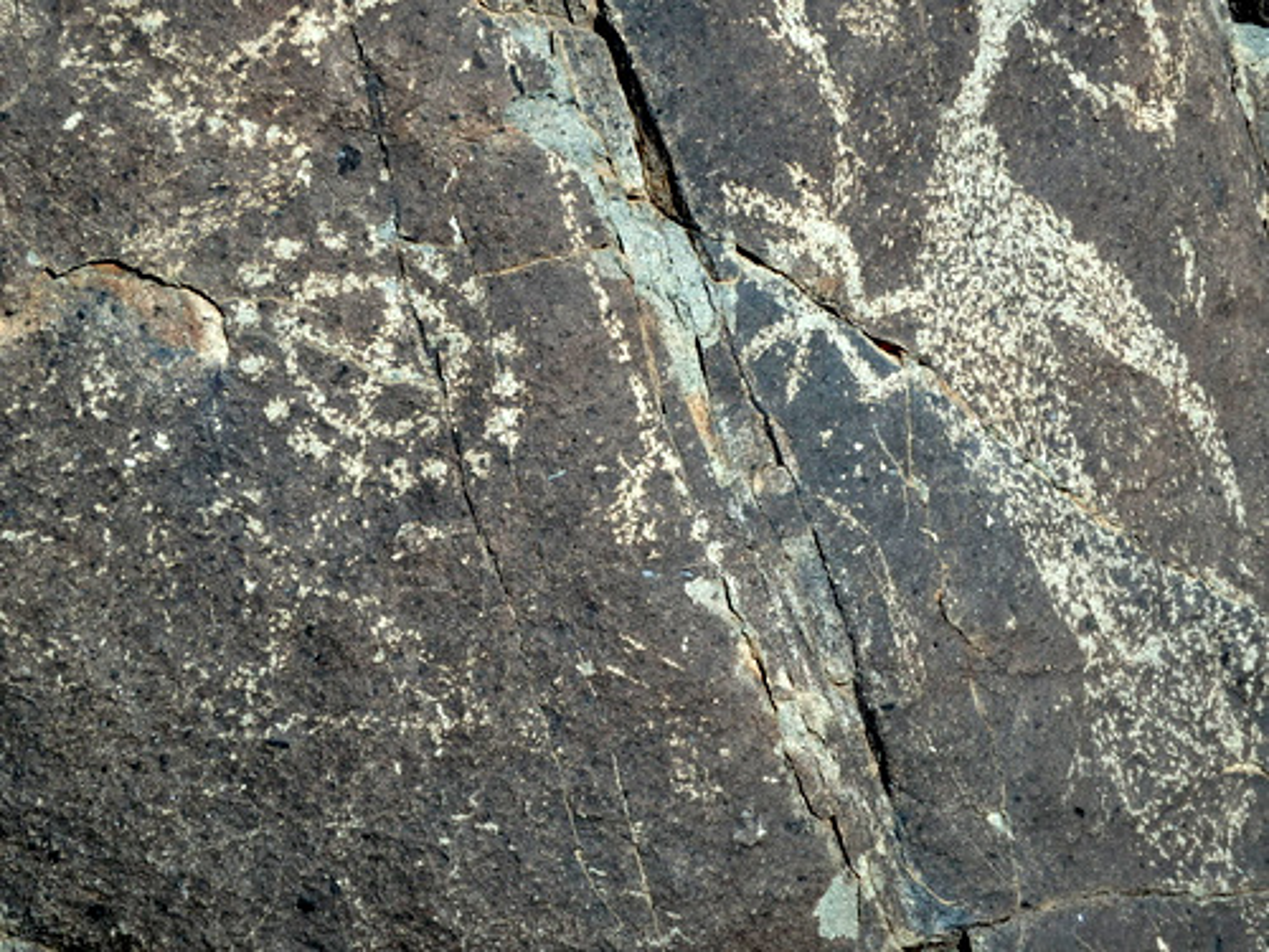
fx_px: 5132
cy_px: 476
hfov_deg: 14.1
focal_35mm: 140
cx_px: 634
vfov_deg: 10.6
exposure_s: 1/500
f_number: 5.9
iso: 125
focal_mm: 25
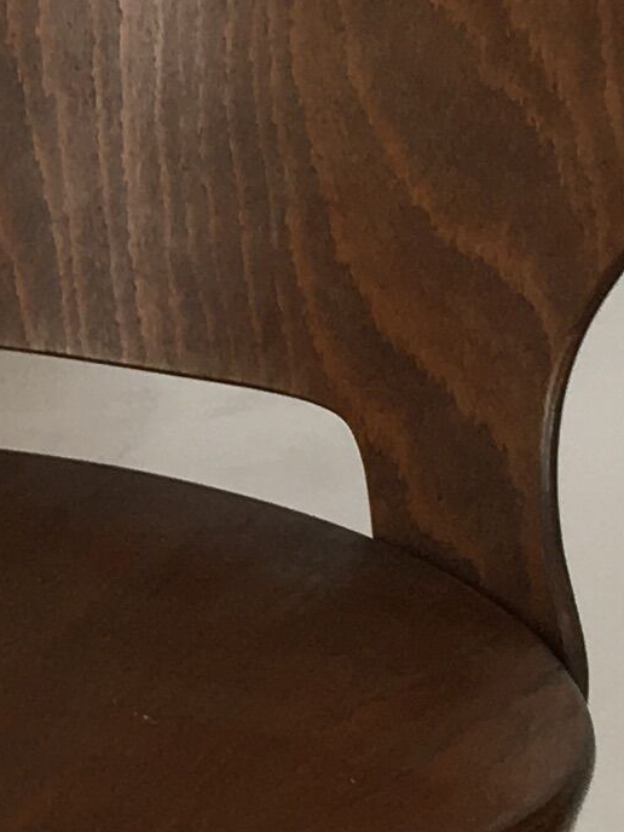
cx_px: -867
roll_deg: -0.2
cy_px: 562
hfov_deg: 8.1
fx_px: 4086
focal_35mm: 170
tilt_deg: -21.1
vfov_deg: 11.6
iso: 32
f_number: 2.2
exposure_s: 1/50
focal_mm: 4.15
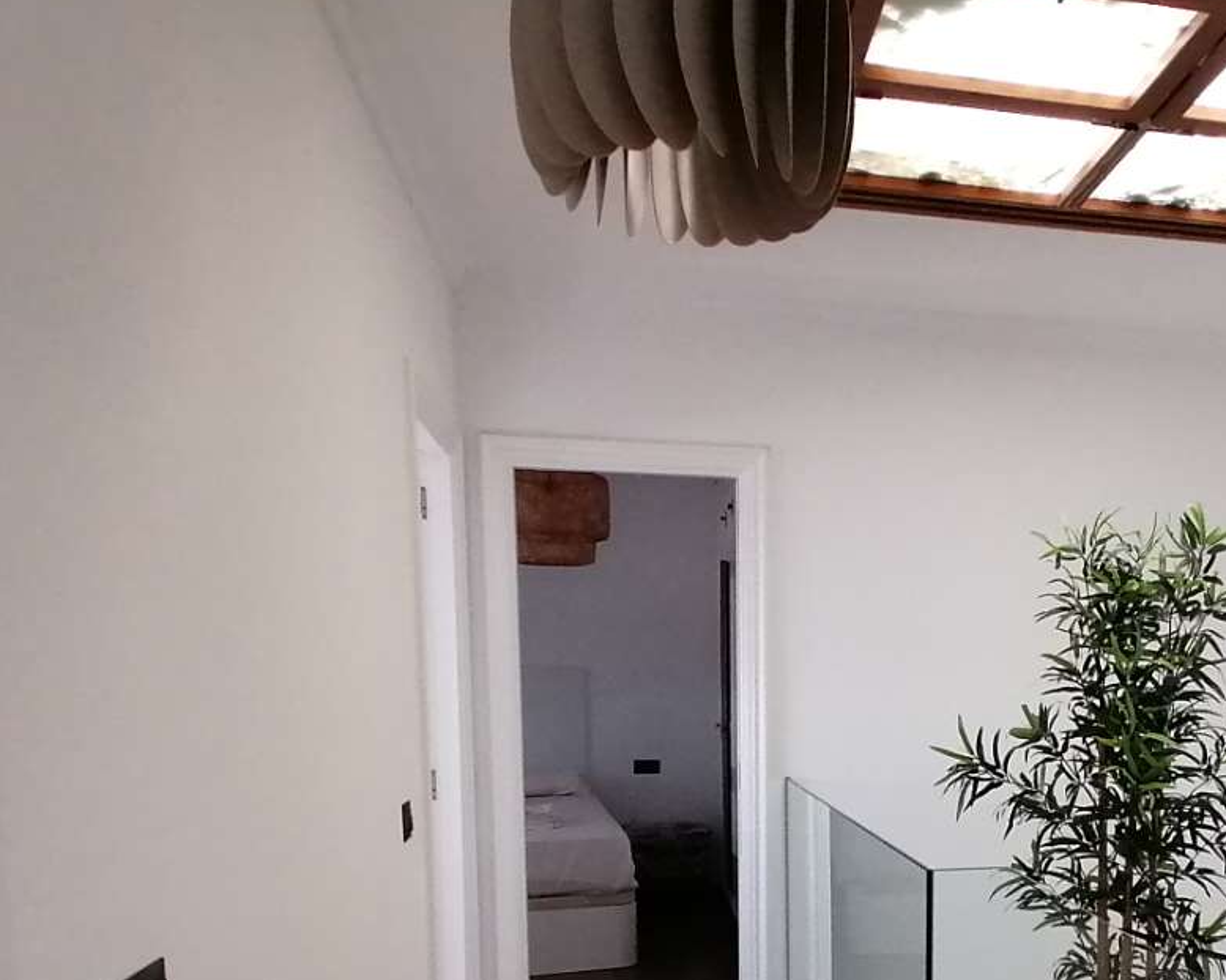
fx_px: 1161
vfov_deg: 43.1
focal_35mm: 32
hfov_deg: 53.4
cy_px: 819
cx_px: 903
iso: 250
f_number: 2.4
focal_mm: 2.84
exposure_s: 1/33.3
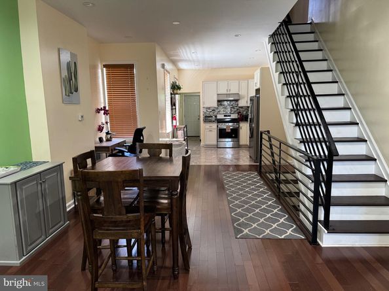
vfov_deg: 56.8
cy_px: 146
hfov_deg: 71.6
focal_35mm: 24
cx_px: 194
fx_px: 270
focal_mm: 6.76
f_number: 1.78
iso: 400
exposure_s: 1/60
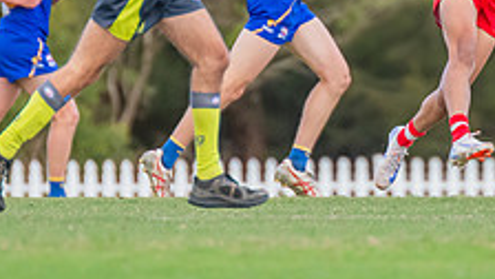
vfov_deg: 0.8
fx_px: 20358
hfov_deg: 1.4
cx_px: 477
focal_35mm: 1551
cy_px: -95
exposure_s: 1/1250
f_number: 4
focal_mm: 420
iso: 1400
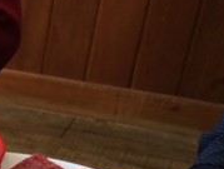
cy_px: 265
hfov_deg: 18.2
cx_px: -103
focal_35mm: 97
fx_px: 629
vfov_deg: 14.2
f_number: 2.2
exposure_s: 1/30
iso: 40
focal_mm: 4.15
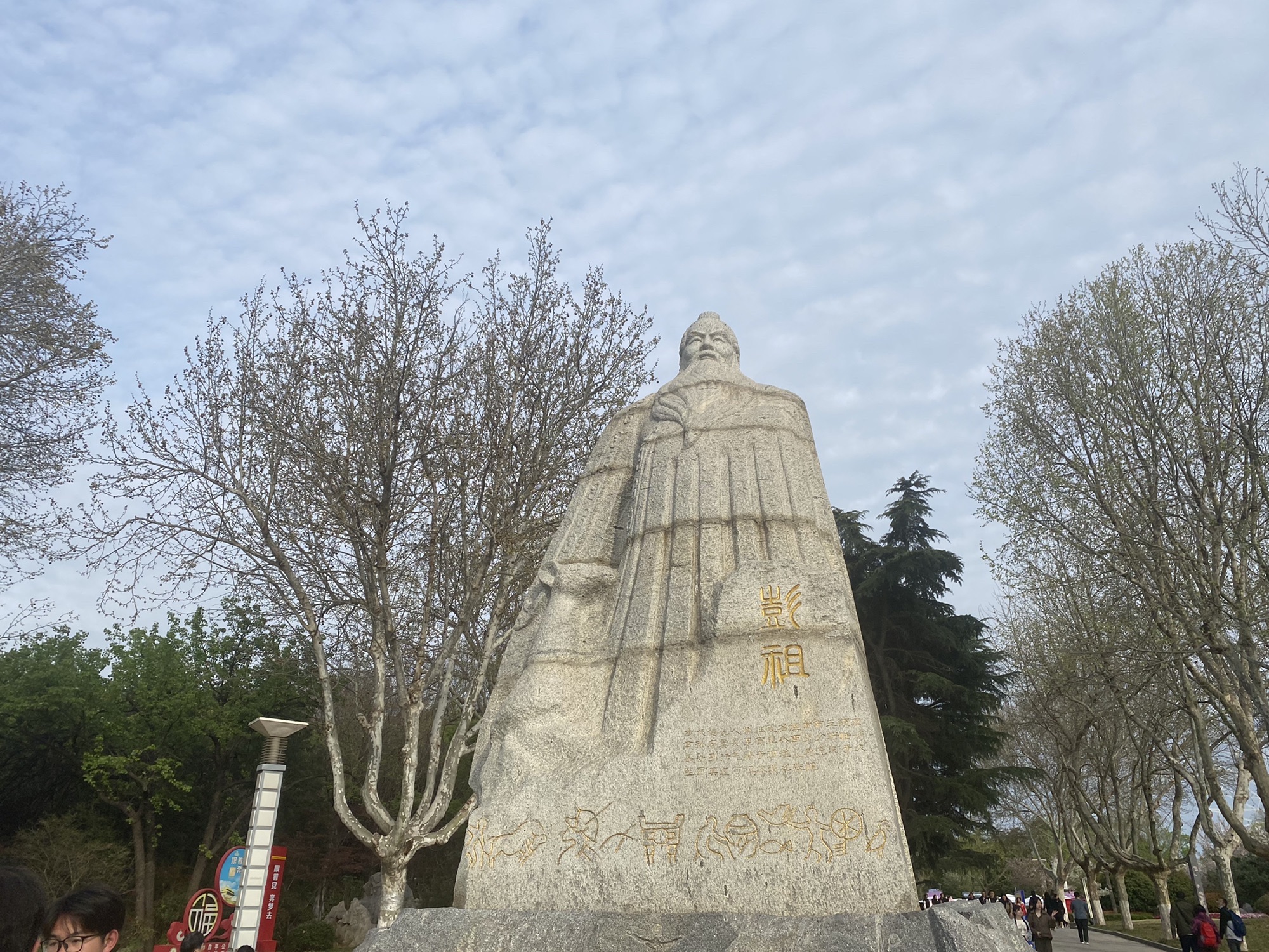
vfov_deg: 53.1
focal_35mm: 26
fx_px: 953
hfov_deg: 67.3
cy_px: 476
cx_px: 634
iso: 32
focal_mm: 4.25
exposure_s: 1/2513
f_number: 1.8
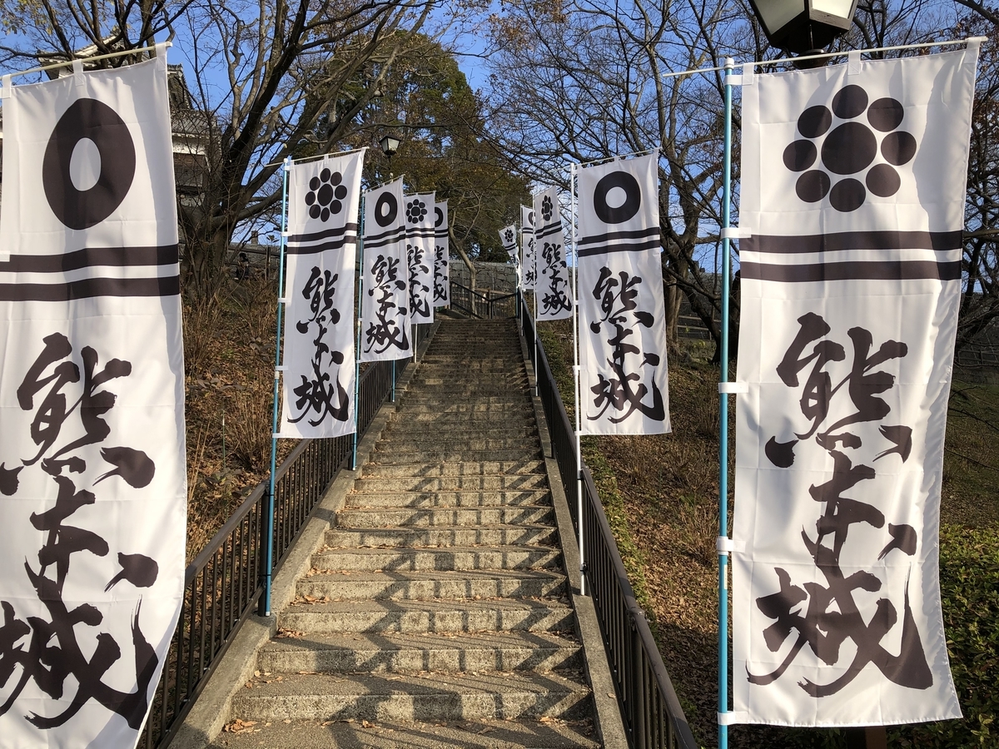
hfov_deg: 63.4
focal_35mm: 28
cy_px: 374
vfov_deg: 49.7
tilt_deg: +7.4
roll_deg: -0.9
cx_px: 500
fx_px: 808
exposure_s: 1/1012
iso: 20
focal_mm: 3.99
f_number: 1.8
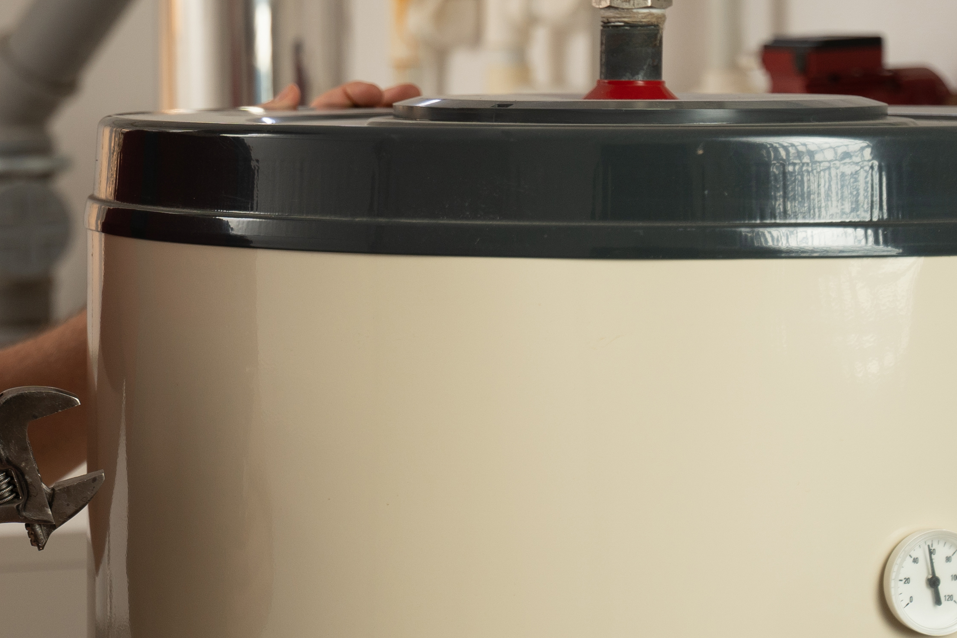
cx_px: 78
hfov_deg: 16.0
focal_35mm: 126
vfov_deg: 10.9
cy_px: 237
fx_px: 3349
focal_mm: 47
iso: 160
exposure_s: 1/50
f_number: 3.2
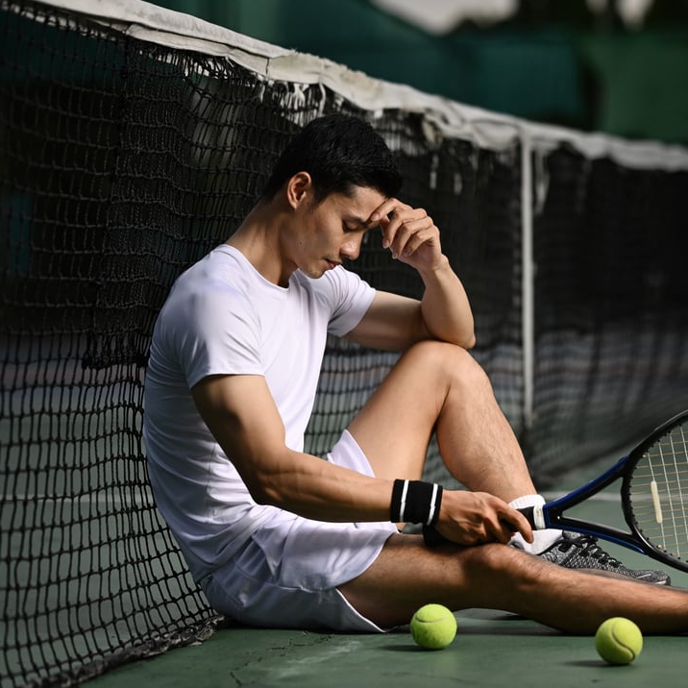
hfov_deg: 14.3
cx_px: 550
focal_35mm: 121
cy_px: 363
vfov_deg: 14.4
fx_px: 2721
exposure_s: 1/5000
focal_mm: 85
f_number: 2.2
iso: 250
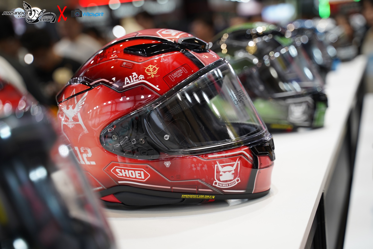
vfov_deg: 25.5
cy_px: 124
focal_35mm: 53
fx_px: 549
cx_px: 186
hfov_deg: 37.5
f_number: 3.2
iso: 500
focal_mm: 53
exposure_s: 1/125
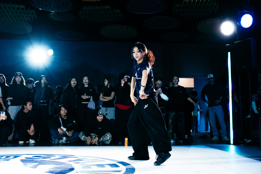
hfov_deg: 47.1
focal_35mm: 41
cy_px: 84
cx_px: 145
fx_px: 299
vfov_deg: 32.4
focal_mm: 33
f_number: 2.8
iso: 3200
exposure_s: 1/400
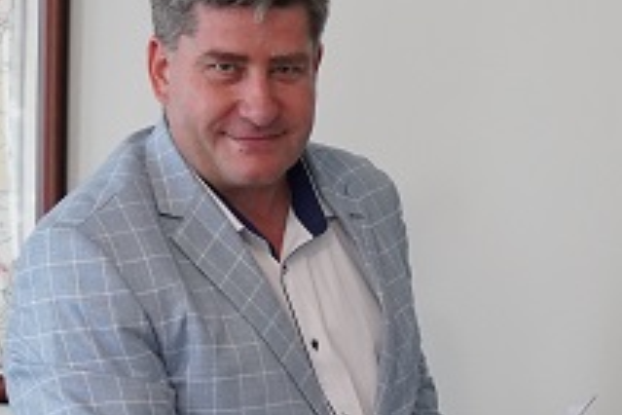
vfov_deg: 14.9
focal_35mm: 90
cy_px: 428
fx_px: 1555
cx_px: 669
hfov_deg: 21.6
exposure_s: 1/160
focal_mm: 24
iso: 5000
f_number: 4
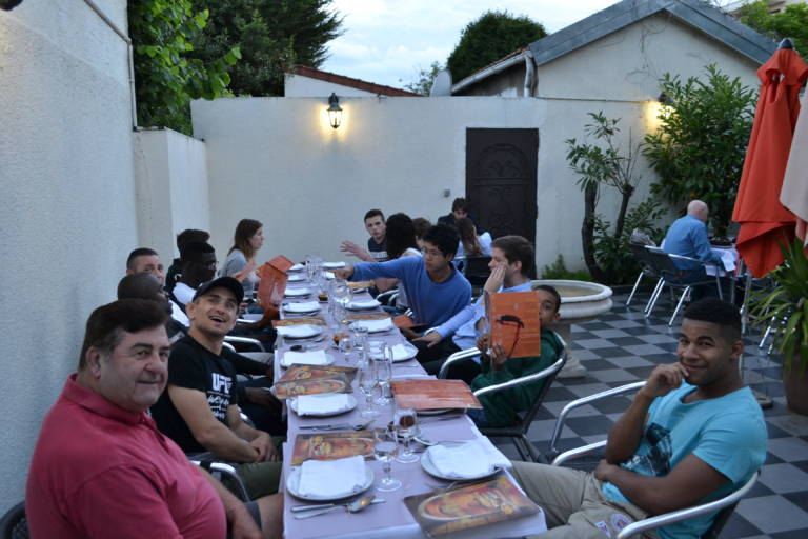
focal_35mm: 30
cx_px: 404
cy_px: 270
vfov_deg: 43.6
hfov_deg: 61.9
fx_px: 673
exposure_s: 1/80
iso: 400
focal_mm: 20
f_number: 4.5
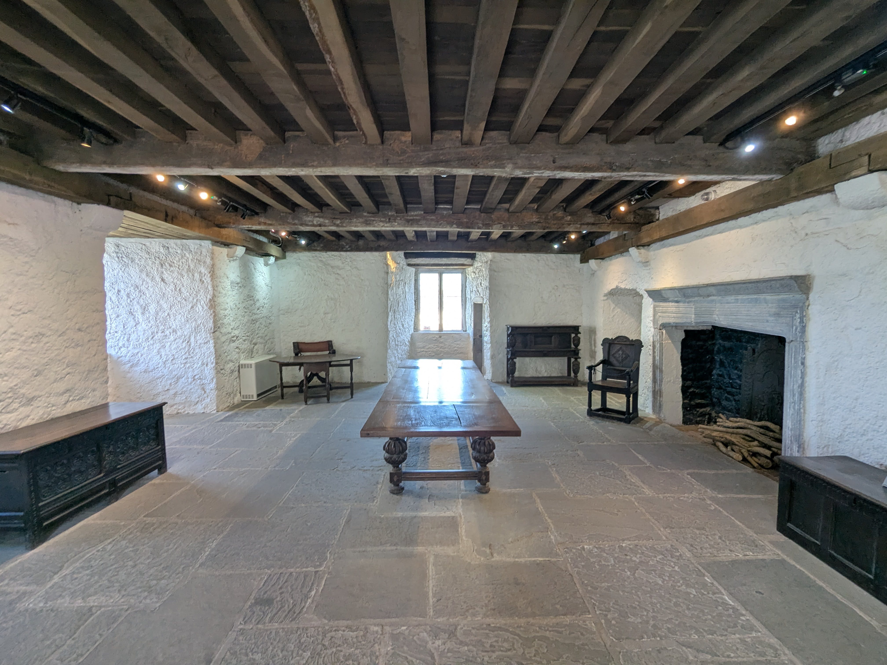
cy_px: 332
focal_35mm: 16
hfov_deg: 94.5
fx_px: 410
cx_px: 444
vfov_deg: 78.1
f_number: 2.2
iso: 90
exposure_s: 1/50
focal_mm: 2.35
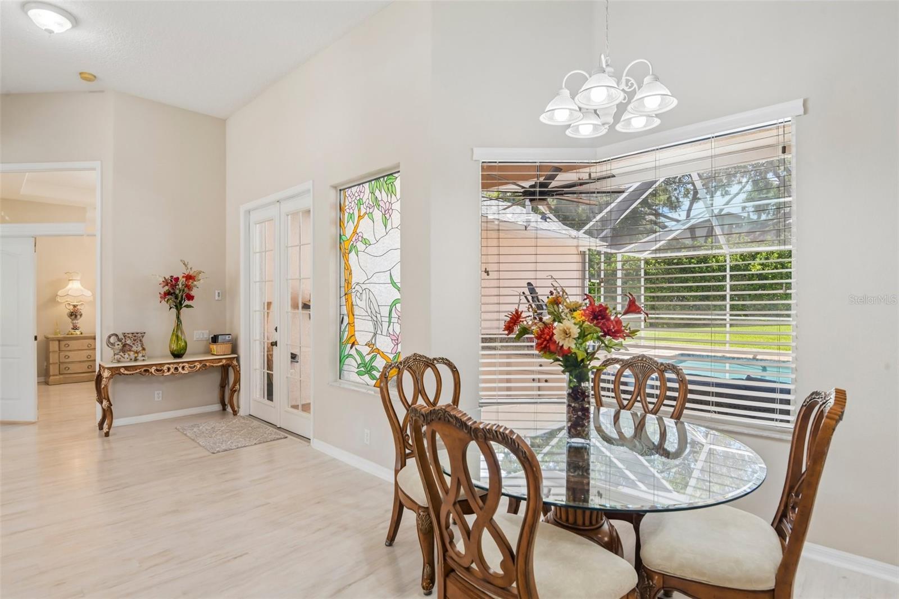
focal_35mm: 18
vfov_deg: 67.4
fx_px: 449
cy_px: 300
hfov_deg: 90.0
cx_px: 450
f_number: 8
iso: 400
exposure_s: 1/50
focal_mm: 18
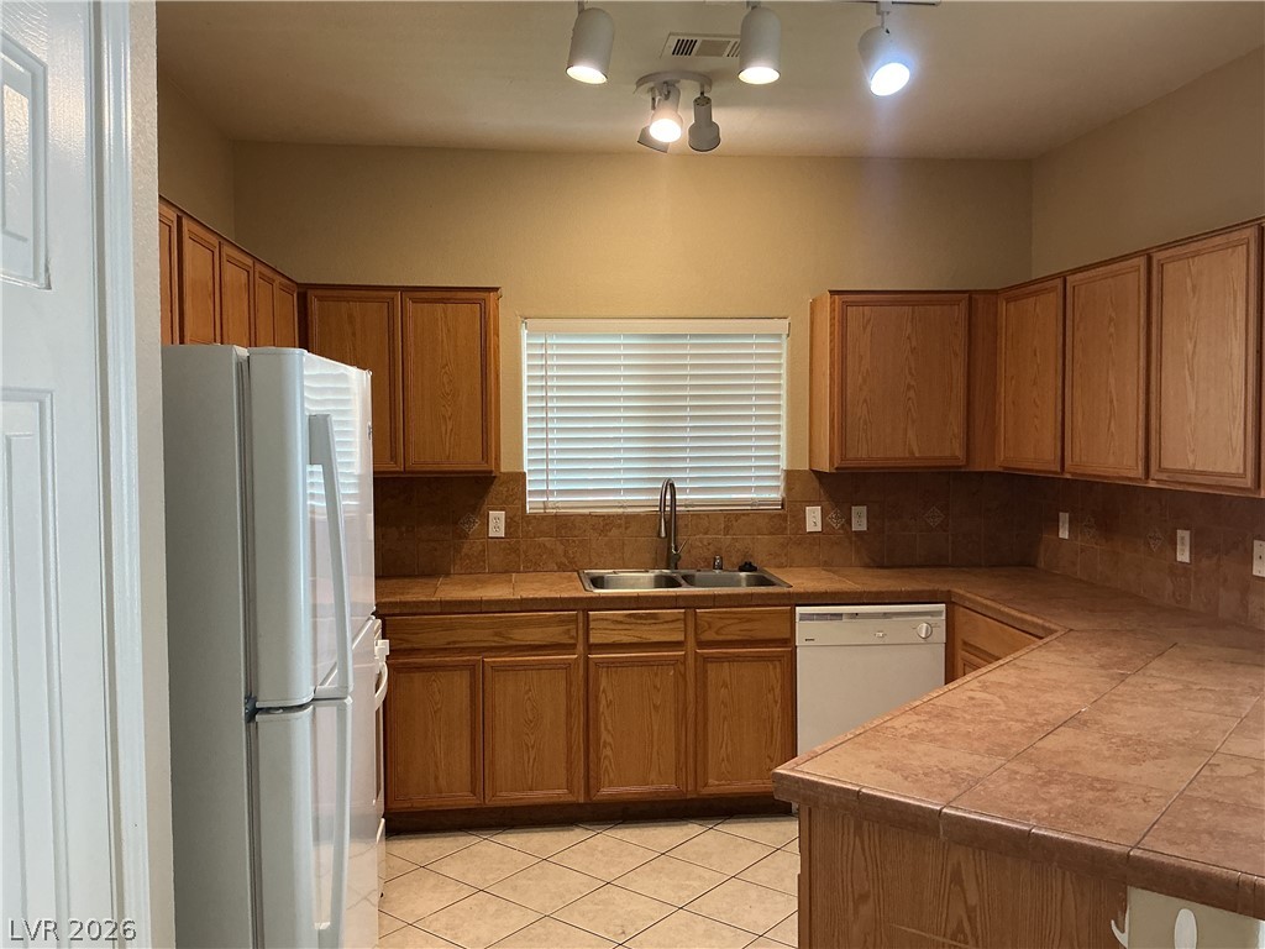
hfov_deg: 61.7
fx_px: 1060
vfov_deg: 48.2
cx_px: 632
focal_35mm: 29
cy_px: 474
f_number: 1.8
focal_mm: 3
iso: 100
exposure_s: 1/60
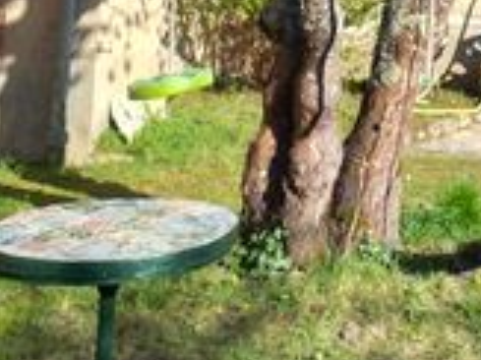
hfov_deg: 20.2
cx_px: 549
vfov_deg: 14.4
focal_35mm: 92
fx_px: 1277
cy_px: -251
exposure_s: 1/319
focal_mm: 4.65
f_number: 1.8
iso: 50
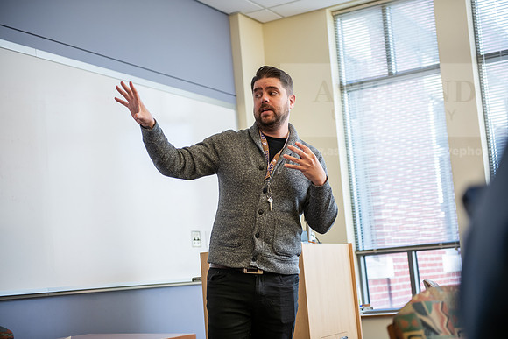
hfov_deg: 32.4
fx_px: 875
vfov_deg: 21.9
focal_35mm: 62
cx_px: 254
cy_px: 170
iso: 800
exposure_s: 1/200
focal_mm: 62
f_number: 2.8
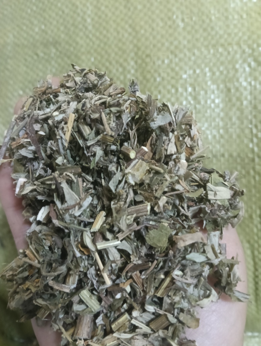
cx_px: 130
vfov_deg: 65.3
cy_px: 173
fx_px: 271
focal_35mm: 27
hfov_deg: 51.5
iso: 1000
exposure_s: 1/33.3
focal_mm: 3.98
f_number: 1.8
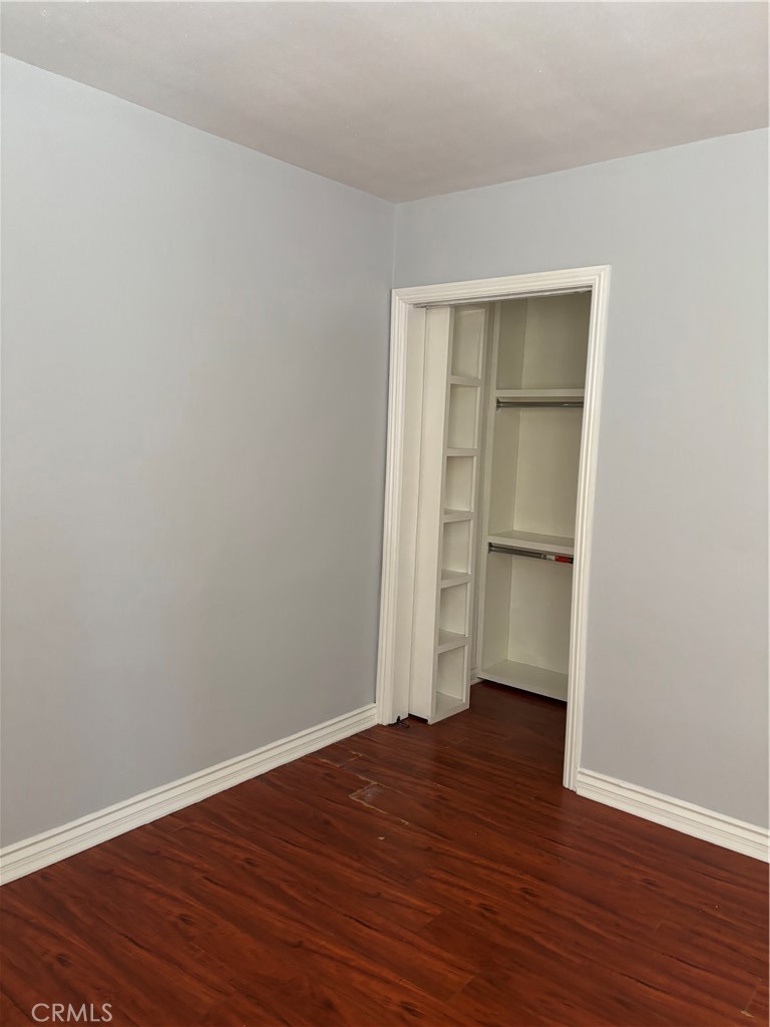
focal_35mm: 26
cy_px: 514
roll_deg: -3.7
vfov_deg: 67.3
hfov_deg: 53.1
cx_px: 385
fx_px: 771
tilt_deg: -6.3
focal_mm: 5.96
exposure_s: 1/60
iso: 250
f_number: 1.6
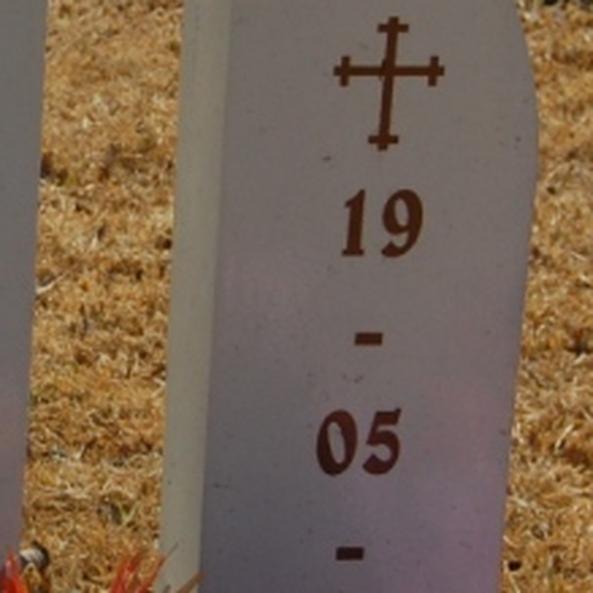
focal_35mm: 226
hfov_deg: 7.6
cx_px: -219
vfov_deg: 7.7
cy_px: 107
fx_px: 4380
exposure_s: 1/1600
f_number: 7.1
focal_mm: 38
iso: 400
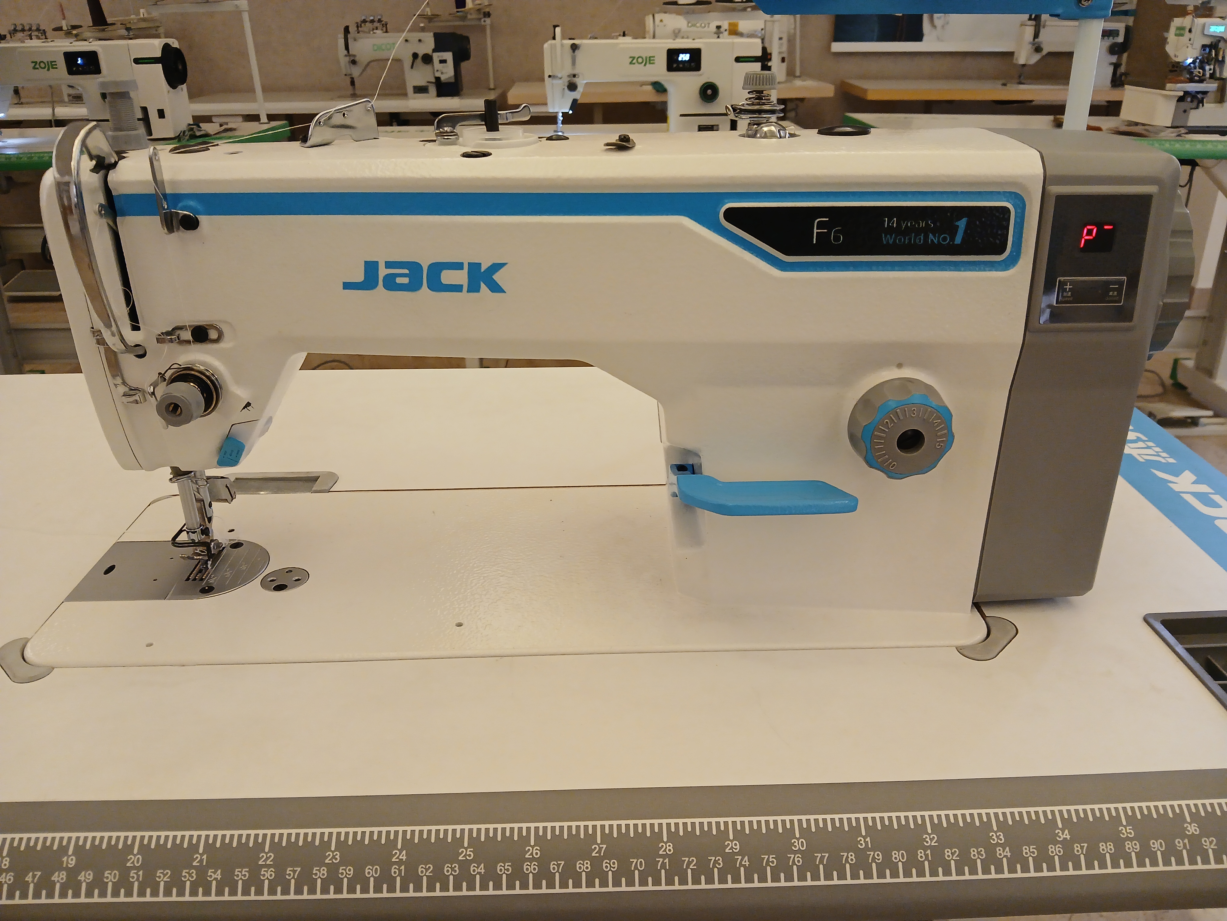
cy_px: 460
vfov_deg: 53.1
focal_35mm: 26
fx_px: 922
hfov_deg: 67.3
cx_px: 614
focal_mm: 3.98
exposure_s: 1/50
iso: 200
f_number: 1.8
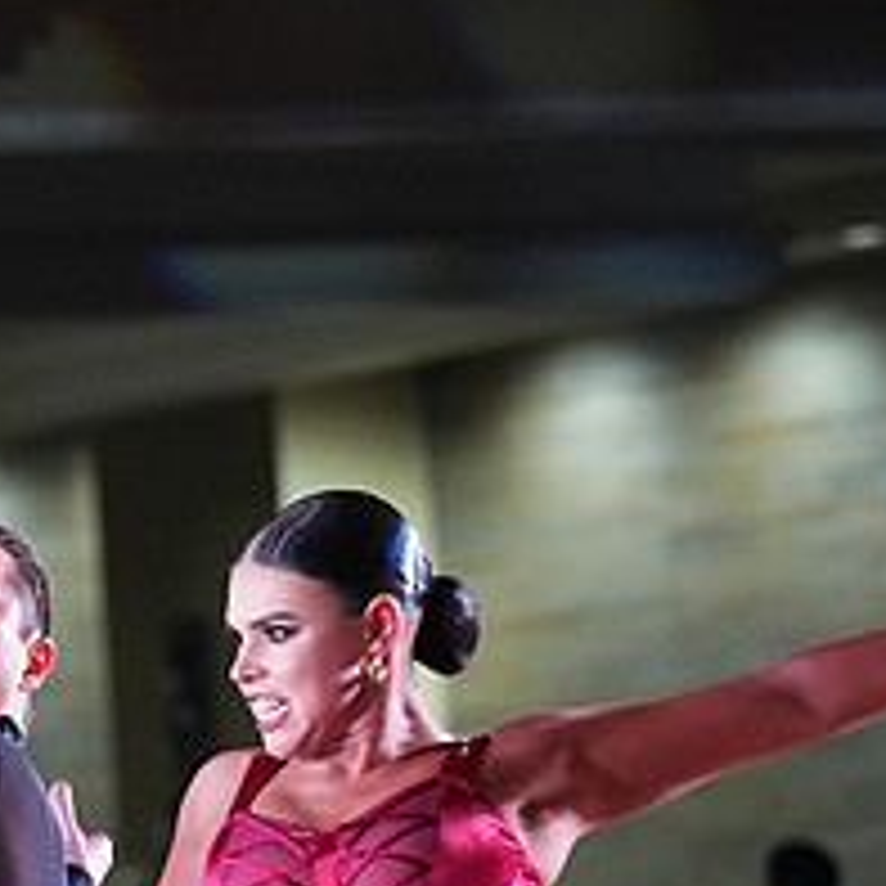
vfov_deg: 3.5
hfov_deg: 3.5
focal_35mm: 501
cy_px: 1102
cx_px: 151
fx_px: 14508
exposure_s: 1/400
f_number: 5
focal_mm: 200
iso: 8000
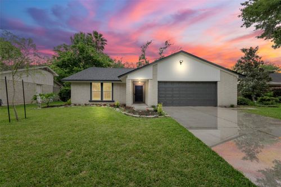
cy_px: 94
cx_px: 140
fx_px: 109
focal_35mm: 14
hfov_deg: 104.3
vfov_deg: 81.2
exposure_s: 1/15
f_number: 9
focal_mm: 14
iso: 800
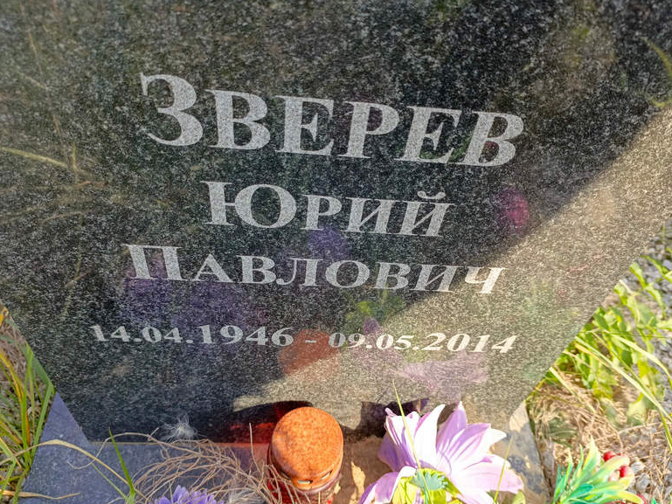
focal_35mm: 26
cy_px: 258
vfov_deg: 53.1
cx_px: 347
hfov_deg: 67.3
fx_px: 505
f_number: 1.69
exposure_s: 1/186
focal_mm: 4.76
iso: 110
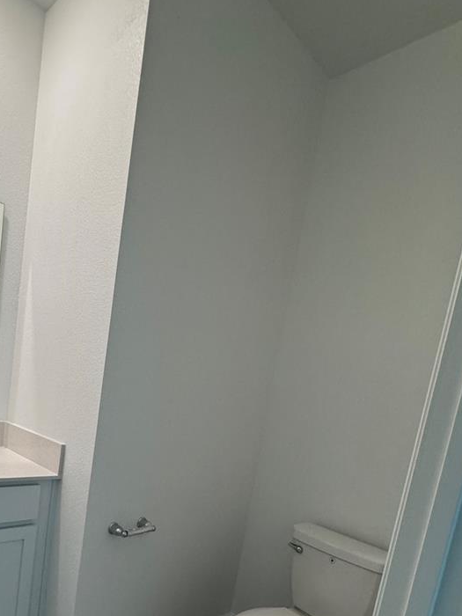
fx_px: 427
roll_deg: -8.3
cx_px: 148
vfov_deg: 67.8
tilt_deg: -9.3
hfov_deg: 55.4
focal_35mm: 24
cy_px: 448
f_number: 2.2
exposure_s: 1/120
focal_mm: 2.22
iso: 320
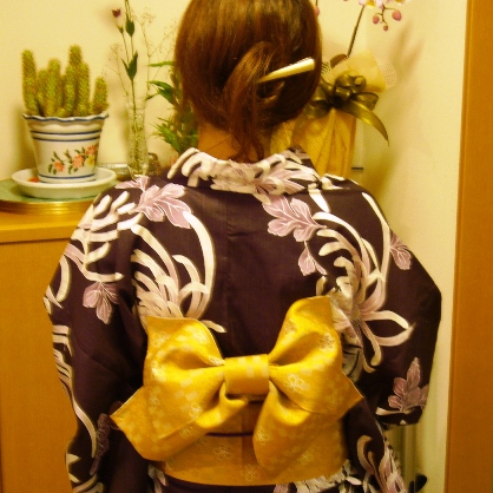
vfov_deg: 23.1
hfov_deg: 23.1
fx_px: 1208
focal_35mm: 75
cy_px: 254
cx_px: 245
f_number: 4.1
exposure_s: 1/1.3
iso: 80
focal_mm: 10.3
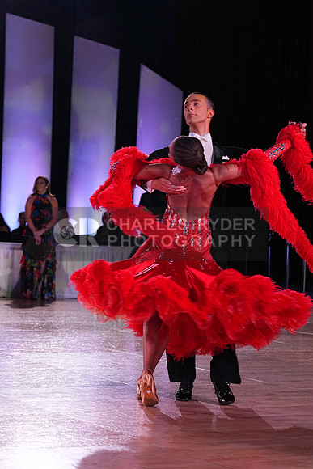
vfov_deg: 21.5
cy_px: 234
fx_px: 1238
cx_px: 156
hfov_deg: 14.4
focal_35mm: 95
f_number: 5
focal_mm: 95
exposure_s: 1/250
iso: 2500
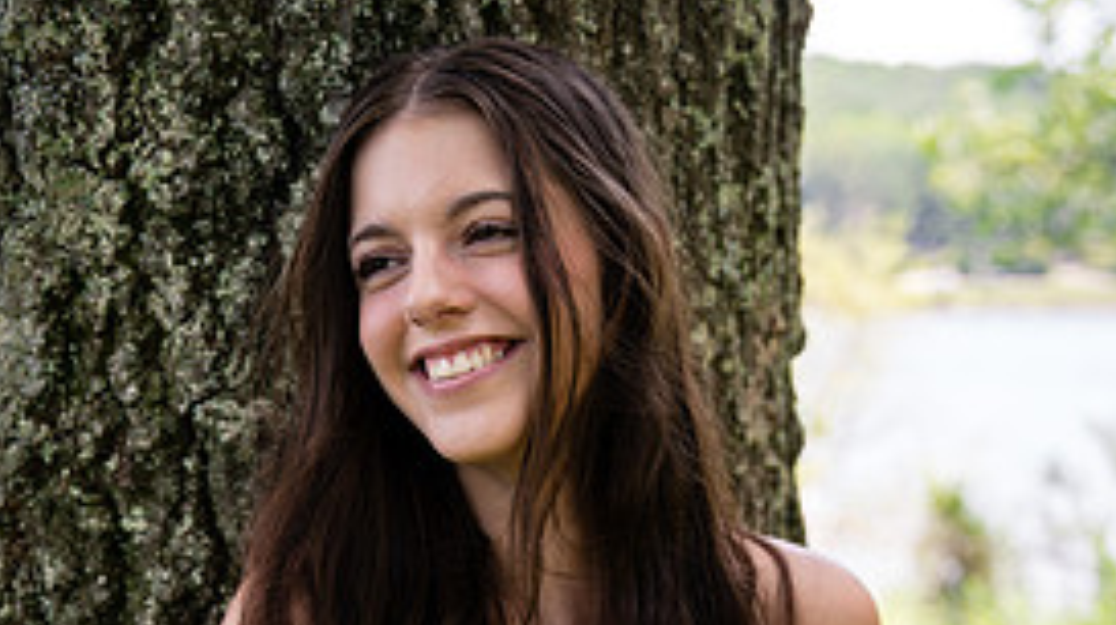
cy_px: 735
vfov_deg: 17.9
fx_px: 1892
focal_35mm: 64
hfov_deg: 32.9
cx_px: 536
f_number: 2.8
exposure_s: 1/250
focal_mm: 37
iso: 125
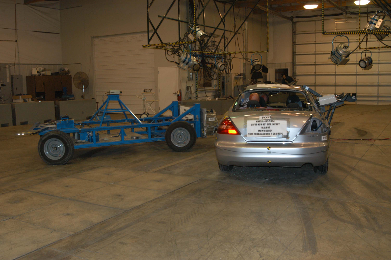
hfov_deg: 53.2
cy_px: 130
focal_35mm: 36
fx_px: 391
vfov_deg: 36.8
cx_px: 196
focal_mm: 24
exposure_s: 1/60
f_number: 5.6
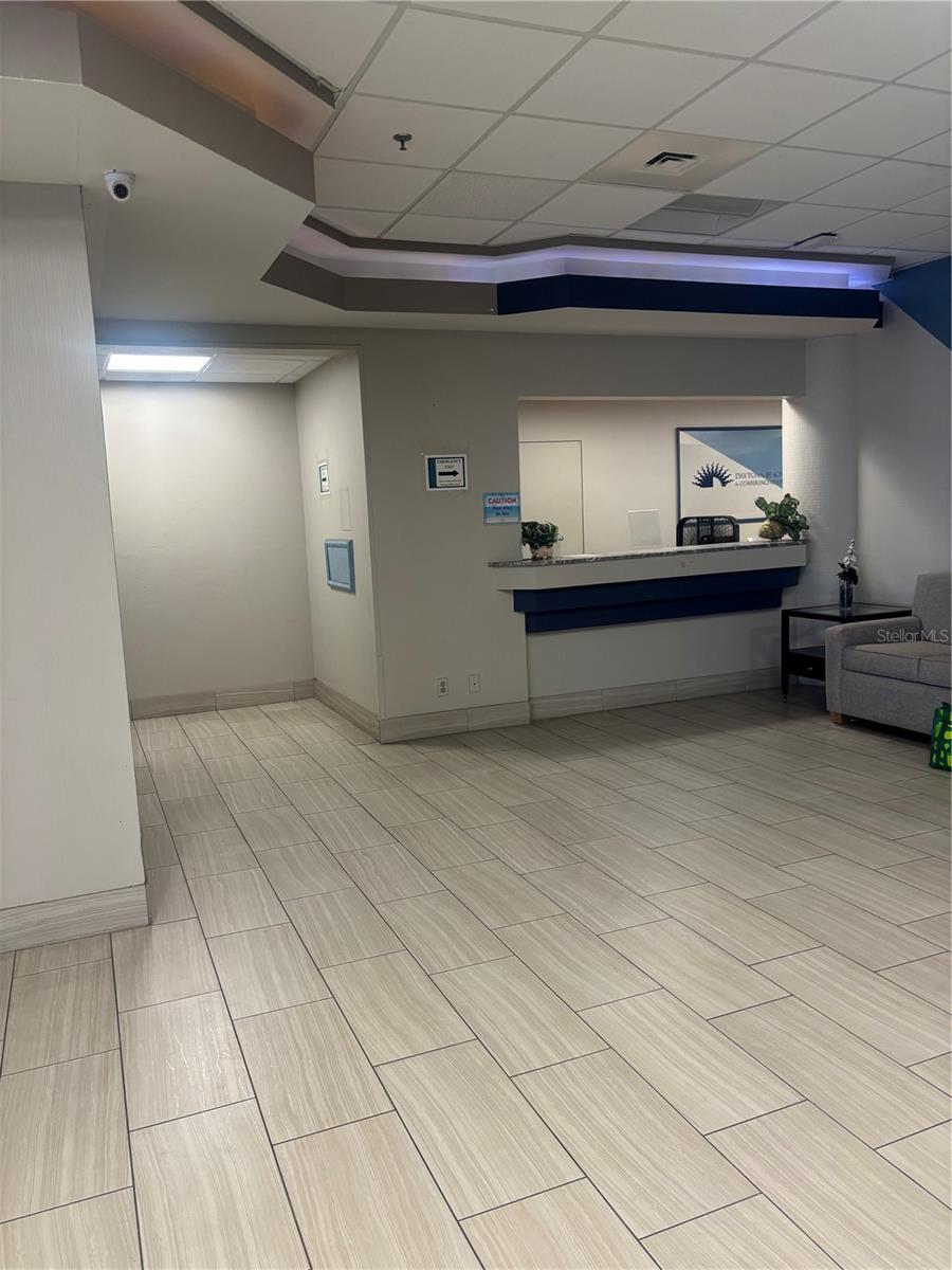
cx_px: 476
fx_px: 953
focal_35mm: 26
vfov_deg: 67.3
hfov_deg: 53.1
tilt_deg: -6.9
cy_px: 635
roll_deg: +0.6
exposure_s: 1/60
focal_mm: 5.96
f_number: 1.6
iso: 125
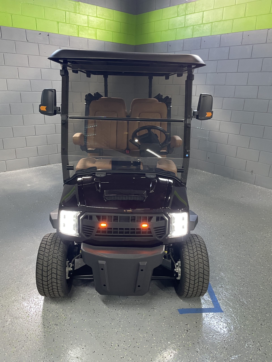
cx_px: 136
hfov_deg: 53.1
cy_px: 181
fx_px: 272
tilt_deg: -16.2
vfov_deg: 67.3
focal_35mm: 26
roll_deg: -1.6
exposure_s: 1/60
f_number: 1.6
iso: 250
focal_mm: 4.2
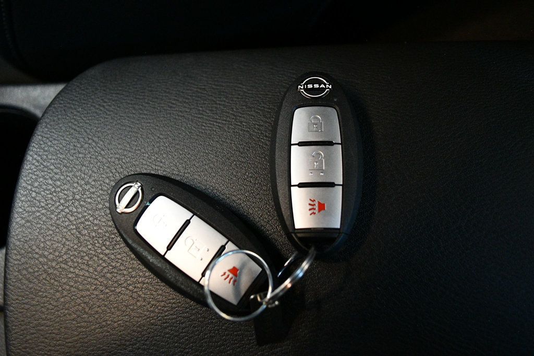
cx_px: 267
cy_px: 178
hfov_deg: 61.9
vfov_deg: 43.6
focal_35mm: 30
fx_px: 445
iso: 4500
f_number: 3.8
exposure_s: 1/60
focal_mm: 20
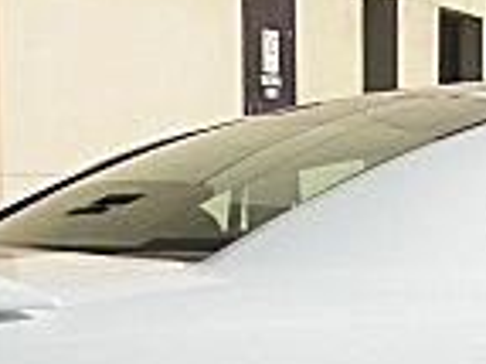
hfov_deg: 12.0
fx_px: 2259
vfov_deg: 9.0
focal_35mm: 161
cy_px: 524
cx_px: 622
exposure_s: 1/160
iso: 50
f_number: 7.9
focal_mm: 6.3
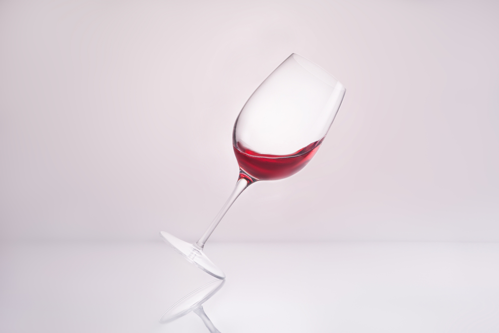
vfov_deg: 13.1
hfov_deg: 19.4
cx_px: 250
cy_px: 166
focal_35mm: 105
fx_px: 1456
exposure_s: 1/4000
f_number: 9
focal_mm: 105
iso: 640
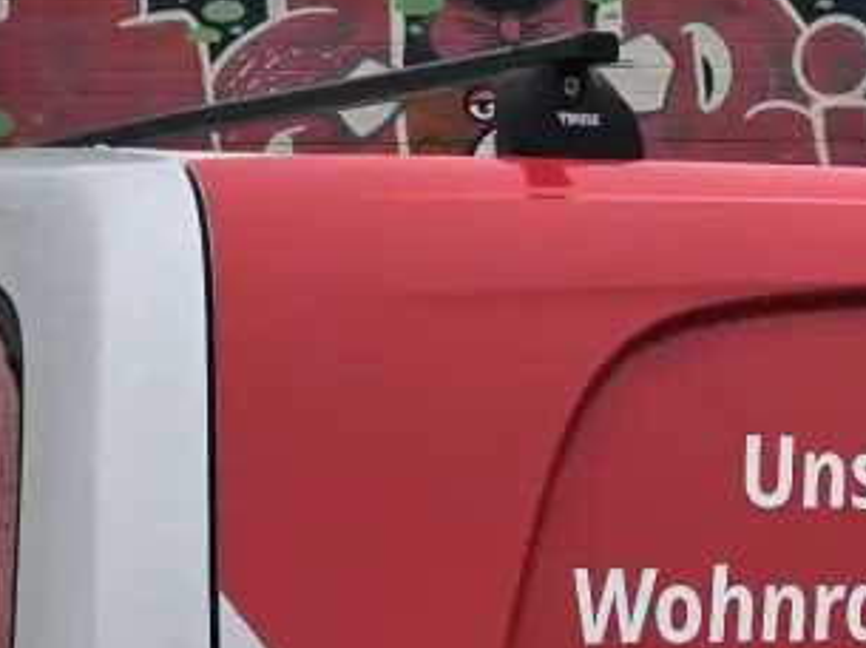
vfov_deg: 9.7
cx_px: 1201
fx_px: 3623
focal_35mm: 145
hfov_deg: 13.1
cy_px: 1160
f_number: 1.7
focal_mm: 6.3
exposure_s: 1/180
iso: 16
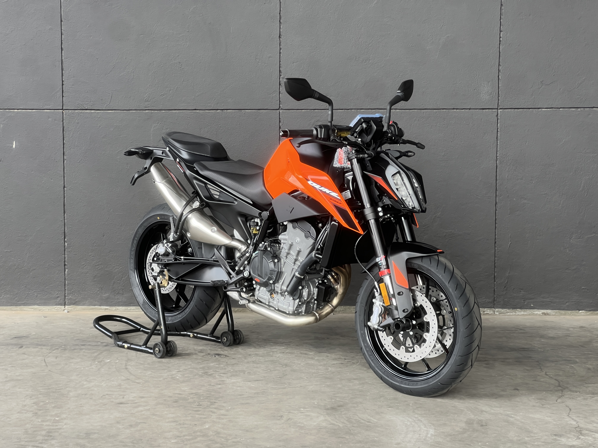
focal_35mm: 77
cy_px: 224
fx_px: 1330
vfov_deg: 19.1
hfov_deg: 25.3
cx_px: 299
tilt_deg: -5.7
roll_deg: -1.0
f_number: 2.8
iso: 64
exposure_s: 1/99
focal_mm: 9
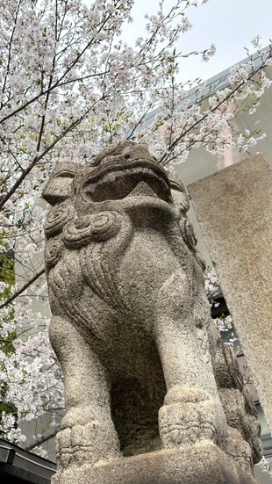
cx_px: 20
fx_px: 474
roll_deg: +2.4
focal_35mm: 37
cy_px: 253
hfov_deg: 30.4
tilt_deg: +38.3
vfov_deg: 54.0
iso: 80
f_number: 1.78
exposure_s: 1/1751
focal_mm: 6.76
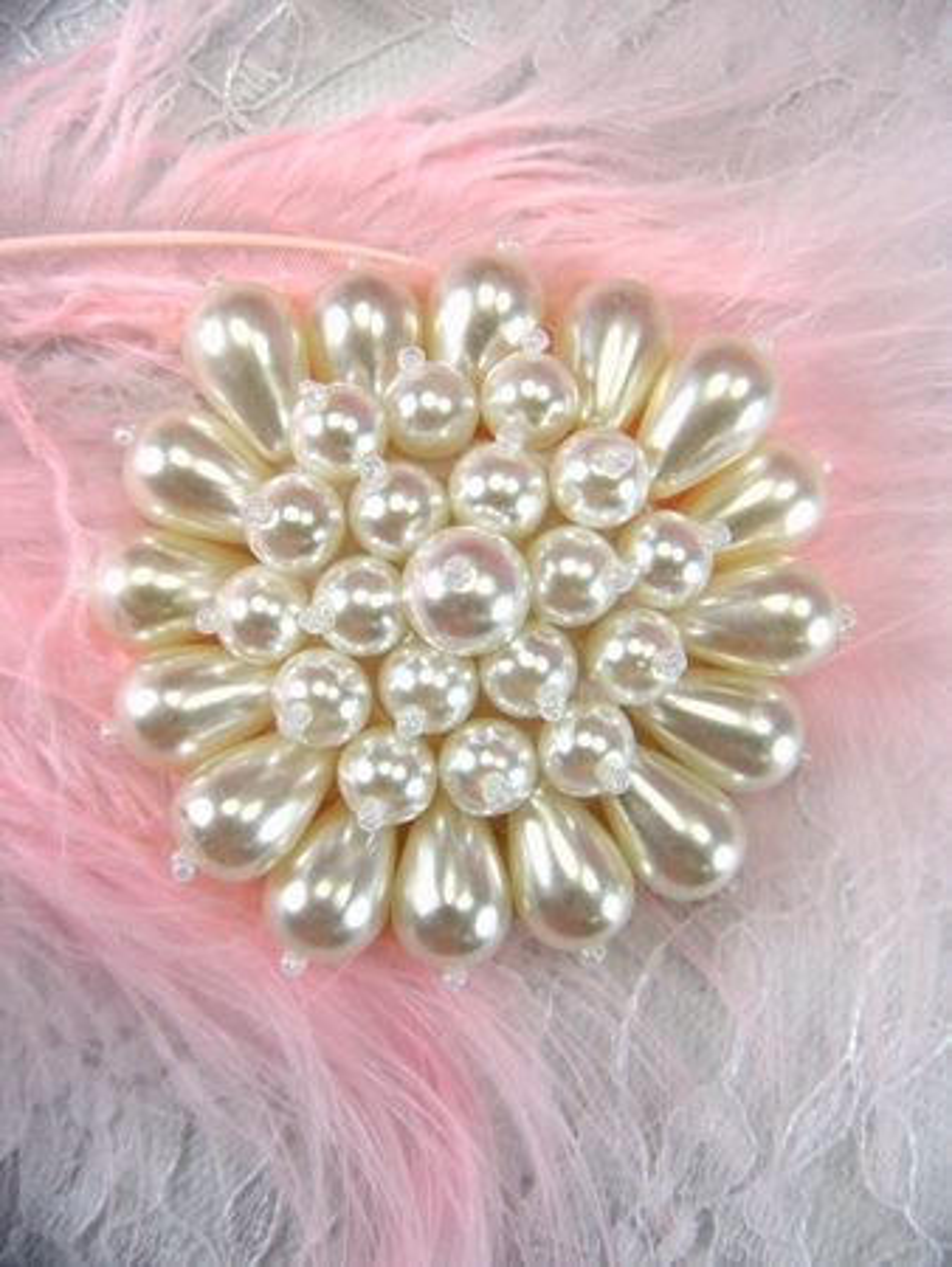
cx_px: 476
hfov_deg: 36.0
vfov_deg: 46.8
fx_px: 1465
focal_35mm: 40
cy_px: 634
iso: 64
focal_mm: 6.6
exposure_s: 1/183
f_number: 3.9
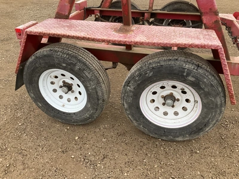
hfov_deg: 61.7
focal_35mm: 29
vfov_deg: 48.2
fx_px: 200
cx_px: 120
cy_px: 90
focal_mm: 3
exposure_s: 1/122
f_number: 1.8
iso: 50
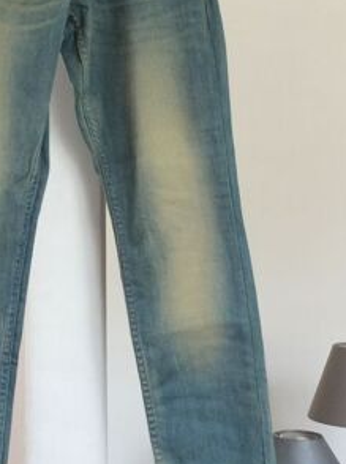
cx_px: 74
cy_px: 209
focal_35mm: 70
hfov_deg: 20.7
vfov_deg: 27.8
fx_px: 937
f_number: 2.4
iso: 40
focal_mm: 3.3
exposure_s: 1/24
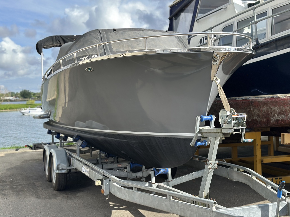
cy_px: 108
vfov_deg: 30.3
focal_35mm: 48
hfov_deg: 39.7
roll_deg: +0.7
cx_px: 145
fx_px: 402
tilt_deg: -1.6
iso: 80
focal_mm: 6.86
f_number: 1.78
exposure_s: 1/1565
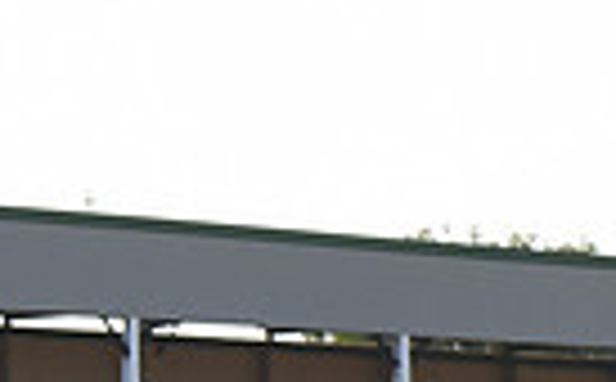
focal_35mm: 424
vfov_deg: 3.1
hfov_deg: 4.9
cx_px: 1178
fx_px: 7104
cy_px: 730
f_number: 6.3
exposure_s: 1/1250
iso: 640
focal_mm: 98
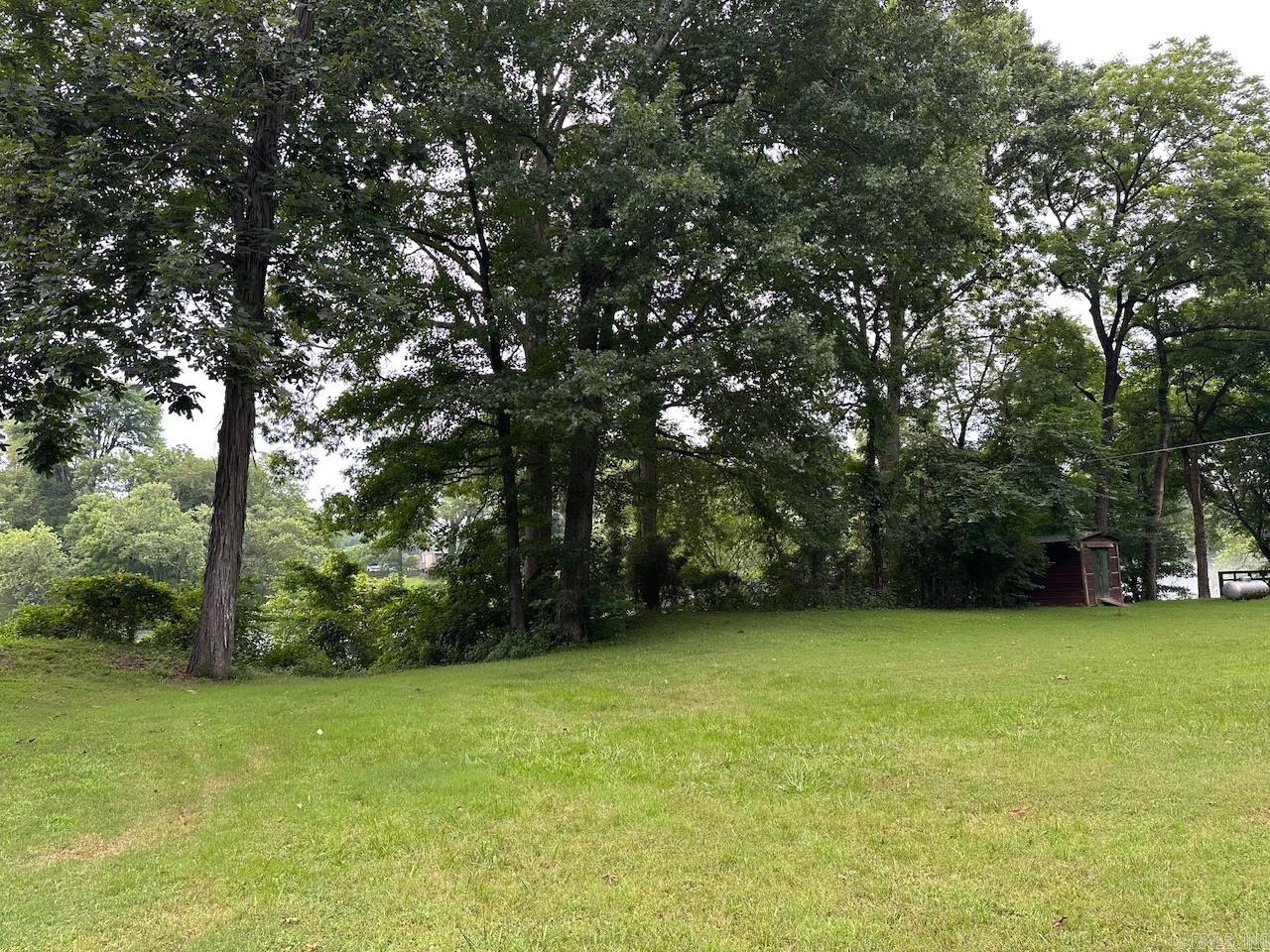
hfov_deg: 71.6
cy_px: 476
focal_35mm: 24
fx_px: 881
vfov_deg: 56.8
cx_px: 635
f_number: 1.78
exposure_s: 1/162
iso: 80
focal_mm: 6.86
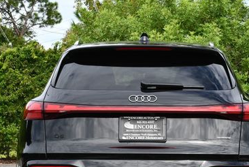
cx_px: 144
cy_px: 142
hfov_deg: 19.4
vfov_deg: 13.0
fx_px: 727
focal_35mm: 105
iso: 200
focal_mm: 30
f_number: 8
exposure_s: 1/250
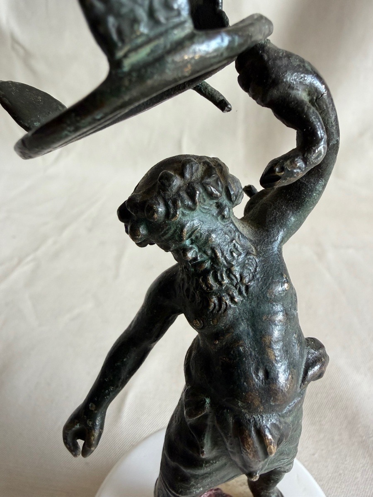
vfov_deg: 67.3
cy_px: 248
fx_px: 374
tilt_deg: -27.6
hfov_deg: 53.1
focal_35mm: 26
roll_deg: -3.5
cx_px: 186
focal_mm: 2.22
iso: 200
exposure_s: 1/121
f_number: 2.2
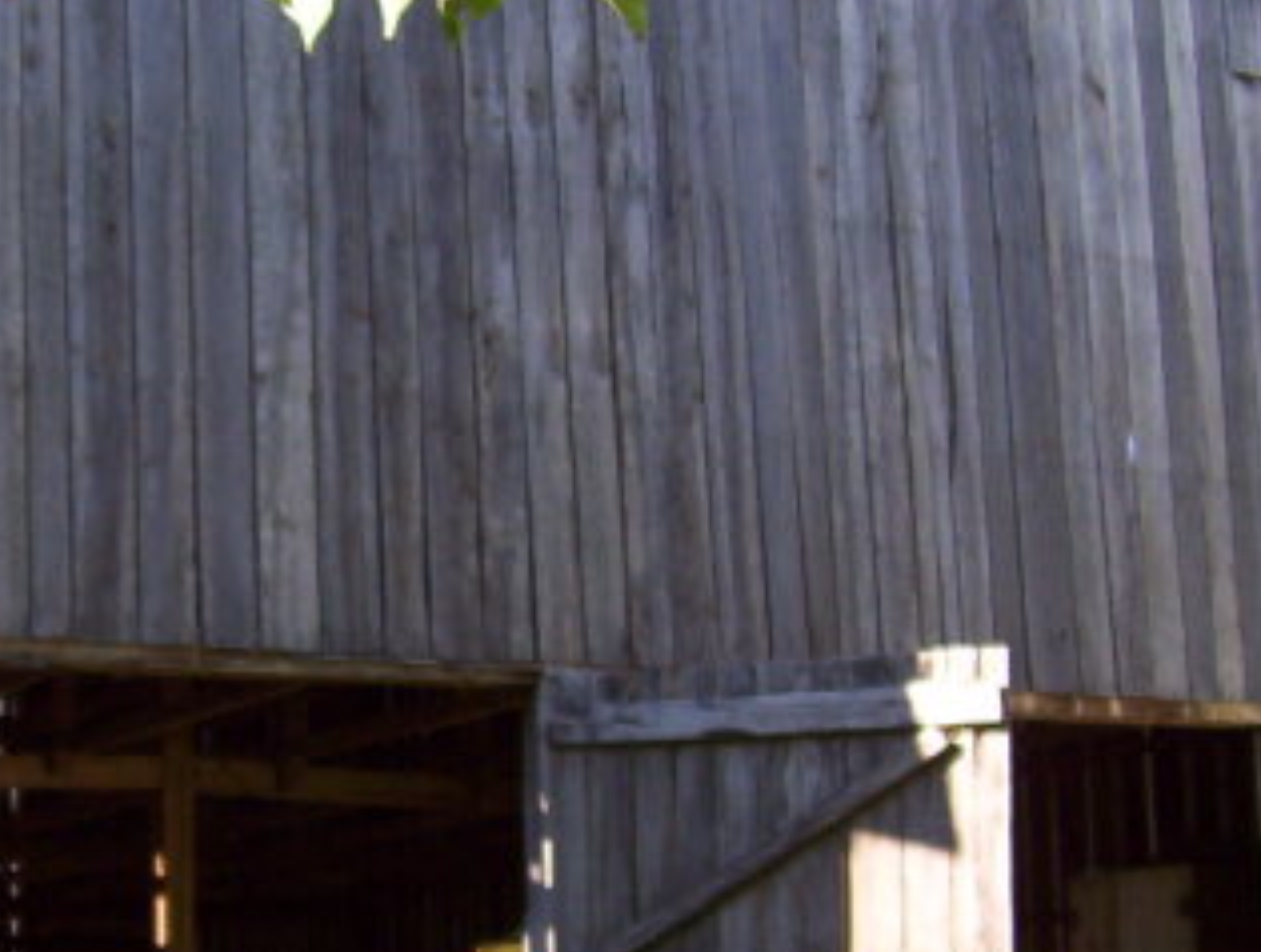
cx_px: 236
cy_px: 564
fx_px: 2922
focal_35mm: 80
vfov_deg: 18.5
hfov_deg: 23.9
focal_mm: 5.54
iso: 100
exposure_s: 1/268
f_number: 2.76
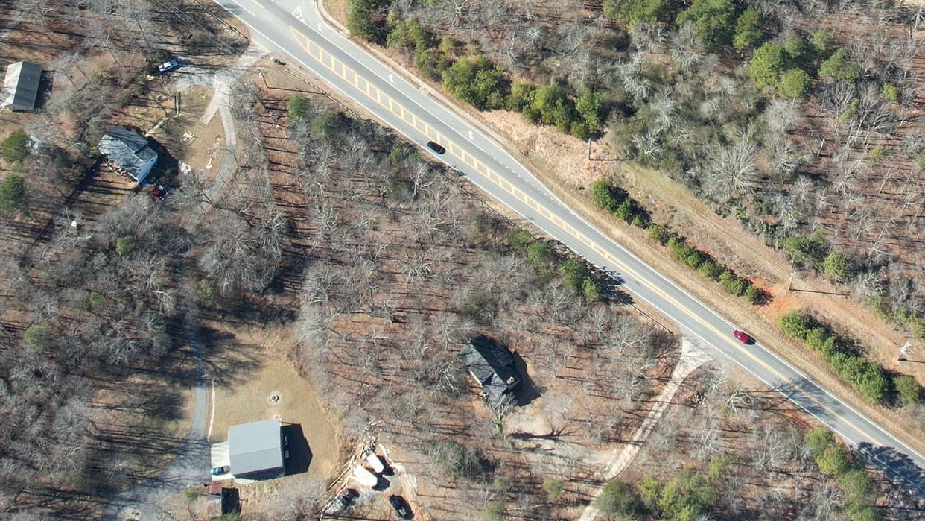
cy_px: -113
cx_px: 582
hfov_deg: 36.4
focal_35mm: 57
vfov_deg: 19.8
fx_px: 1398
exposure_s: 1/160
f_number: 2.8
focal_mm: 8.38
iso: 100
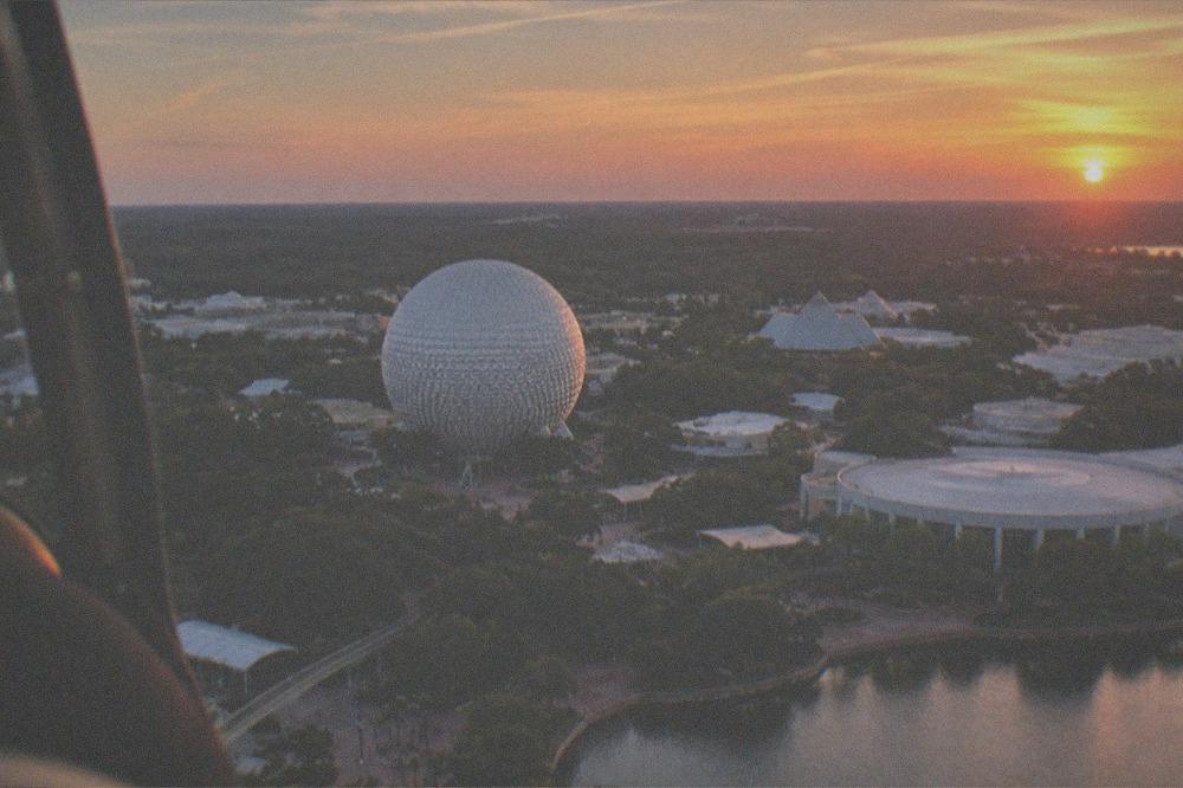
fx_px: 1150
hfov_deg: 54.5
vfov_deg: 37.8
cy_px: 394
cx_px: 592
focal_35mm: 35
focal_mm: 35
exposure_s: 1/320
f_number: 9
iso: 800
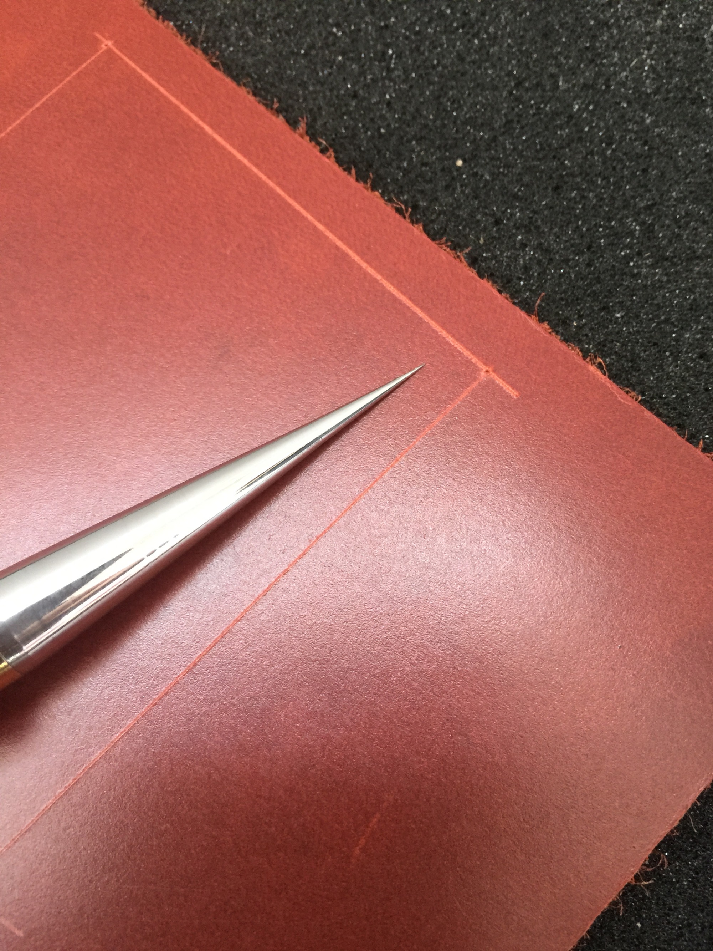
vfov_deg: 61.7
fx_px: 796
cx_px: 356
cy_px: 476
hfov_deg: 48.2
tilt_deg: -77.7
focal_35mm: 29
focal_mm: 4.15
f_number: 2.2
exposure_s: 1/17
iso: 80
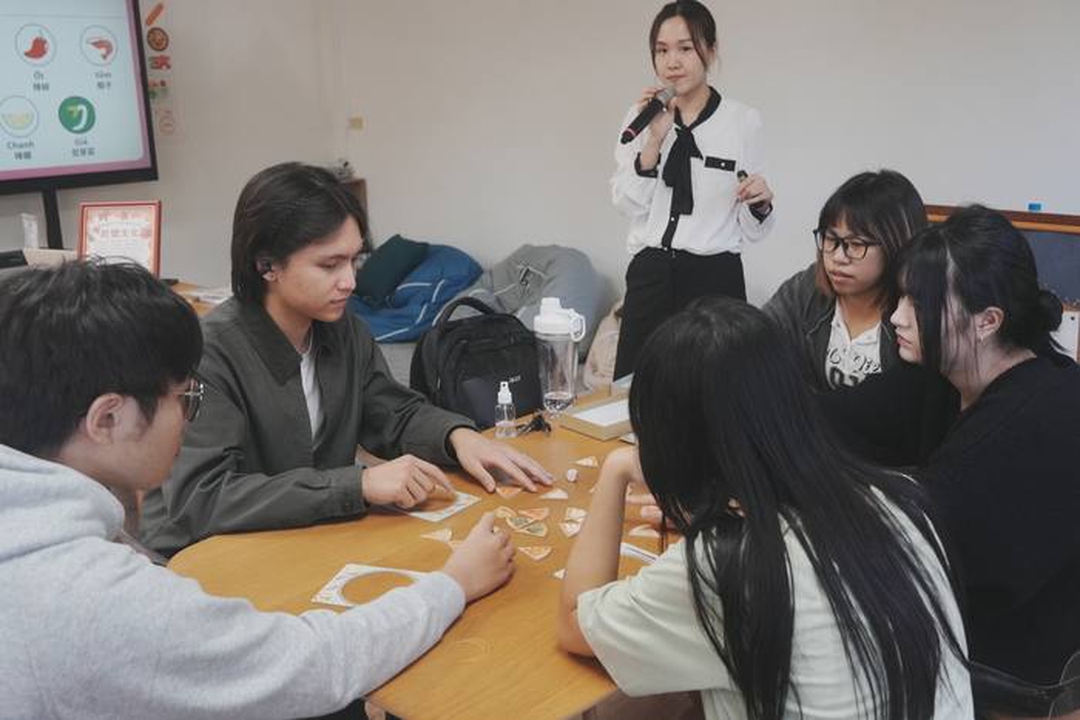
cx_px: 540
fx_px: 1050
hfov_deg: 54.4
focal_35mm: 35
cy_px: 360
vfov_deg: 37.9
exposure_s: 1/200
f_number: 5.6
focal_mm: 35
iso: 2500
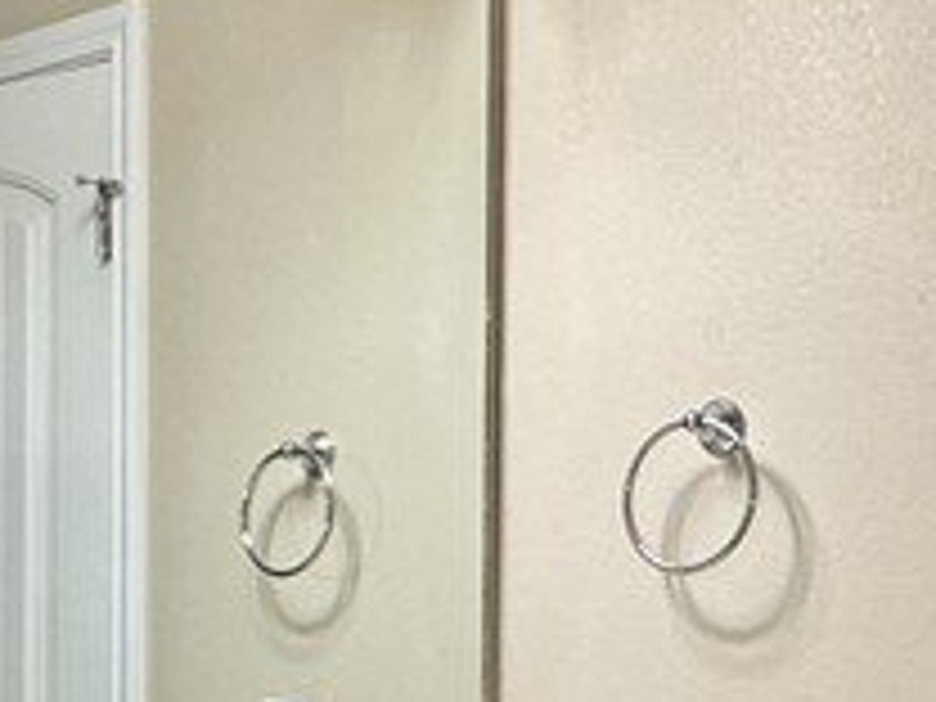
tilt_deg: -1.1
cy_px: 639
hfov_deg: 28.1
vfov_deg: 20.8
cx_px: 554
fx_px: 1866
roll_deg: -1.2
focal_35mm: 69
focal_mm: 2.22
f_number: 2.2
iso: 160
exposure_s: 1/120
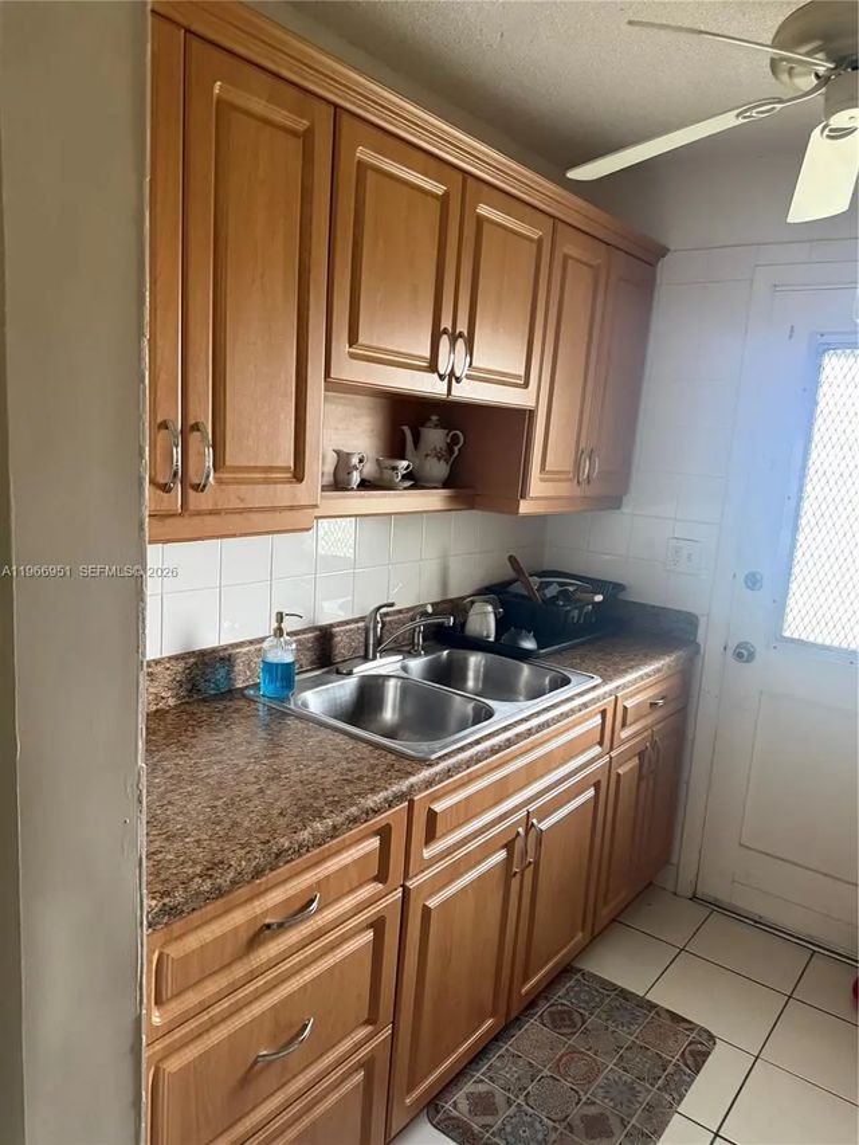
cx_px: 430
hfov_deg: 56.8
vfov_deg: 71.6
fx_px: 794
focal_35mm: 24
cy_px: 572
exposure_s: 1/60
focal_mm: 6.76
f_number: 1.78
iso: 500
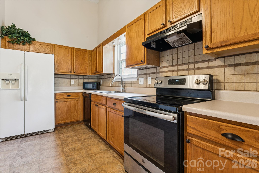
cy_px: 86
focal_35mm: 17
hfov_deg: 94.0
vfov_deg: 71.1
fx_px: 121
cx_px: 130
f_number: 13
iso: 200
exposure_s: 1
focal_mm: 16.8
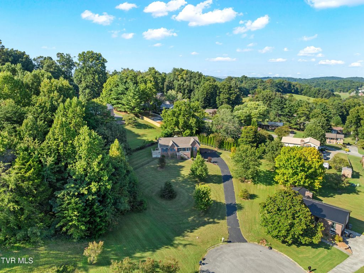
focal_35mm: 24
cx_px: 182
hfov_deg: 71.6
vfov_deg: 56.8
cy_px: 136
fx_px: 252
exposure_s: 1/1000
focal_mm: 12.29
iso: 100
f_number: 2.8
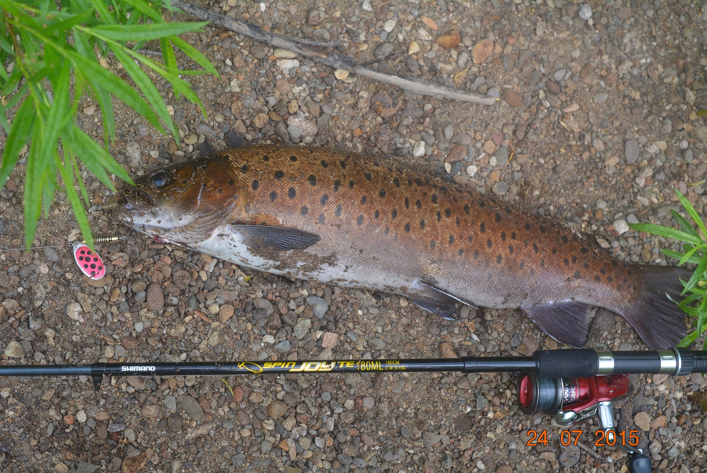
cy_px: 236
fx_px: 1120
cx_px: 354
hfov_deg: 35.0
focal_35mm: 57
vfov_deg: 23.8
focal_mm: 38
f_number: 7.1
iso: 100
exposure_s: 1/160
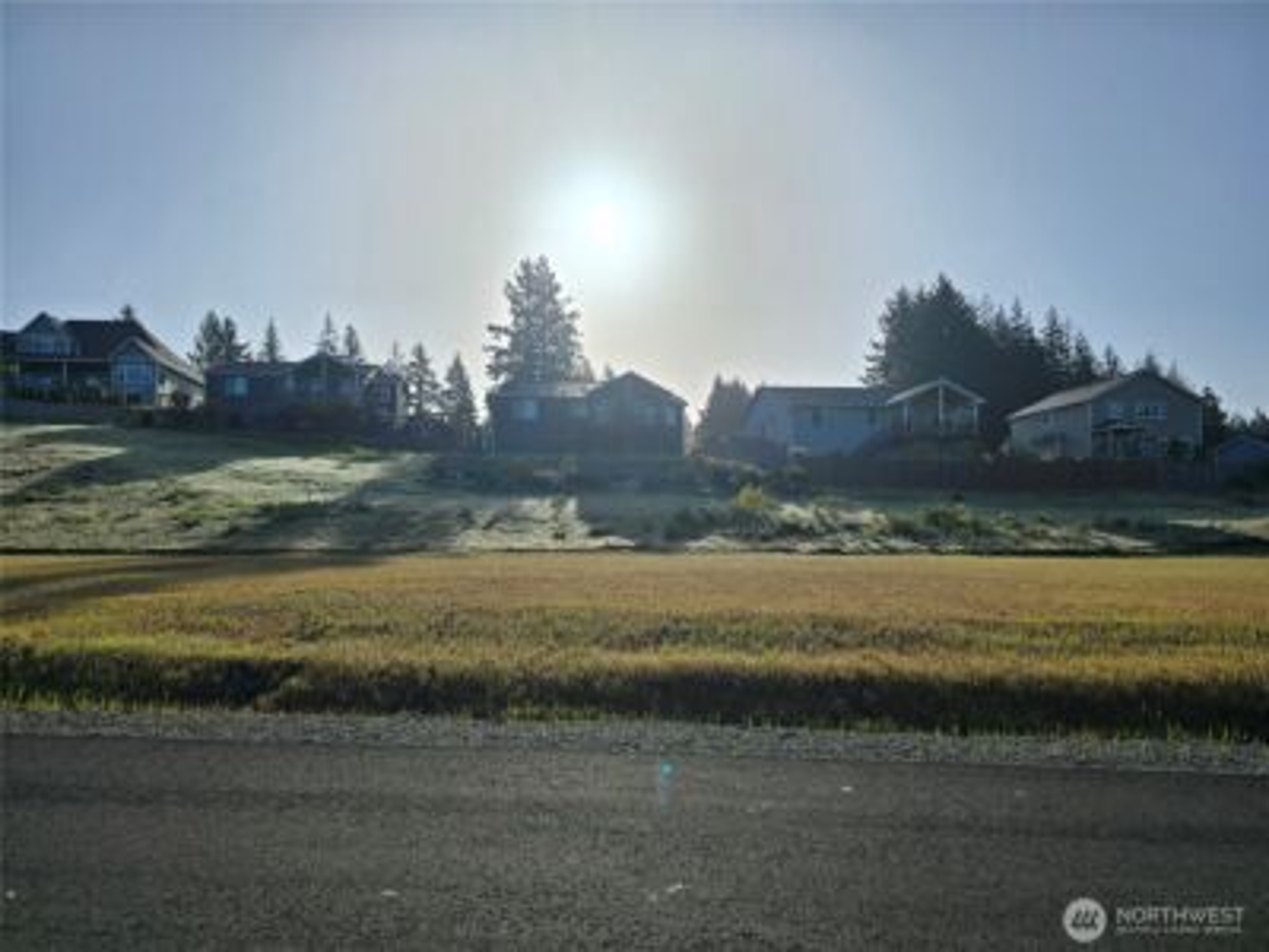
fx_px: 843
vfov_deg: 58.9
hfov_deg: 73.9
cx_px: 634
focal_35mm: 23
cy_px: 476
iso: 12
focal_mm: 6.3
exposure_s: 1/3798
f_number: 1.7
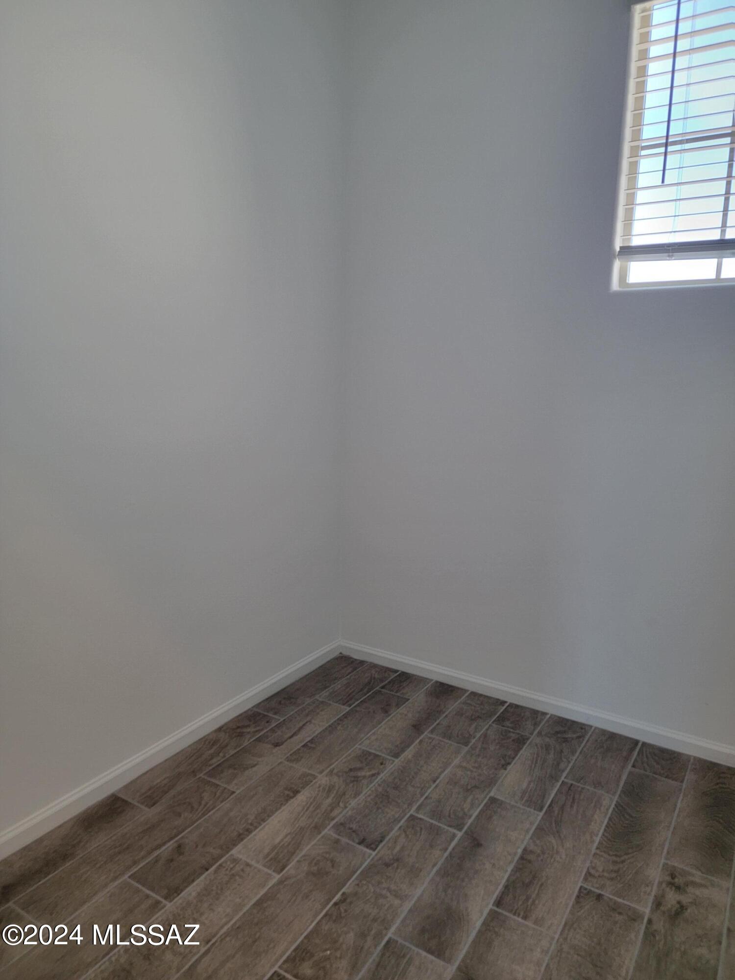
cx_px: 368
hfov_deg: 56.8
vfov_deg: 71.6
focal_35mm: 24
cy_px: 490
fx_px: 679
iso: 160
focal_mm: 6.7
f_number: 1.8
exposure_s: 1/120
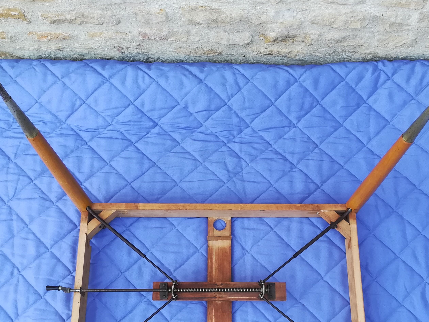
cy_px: 211
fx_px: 508
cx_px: 231
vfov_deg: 34.8
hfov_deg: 45.7
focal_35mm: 41
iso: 64
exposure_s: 1/50
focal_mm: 3.83
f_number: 2.2
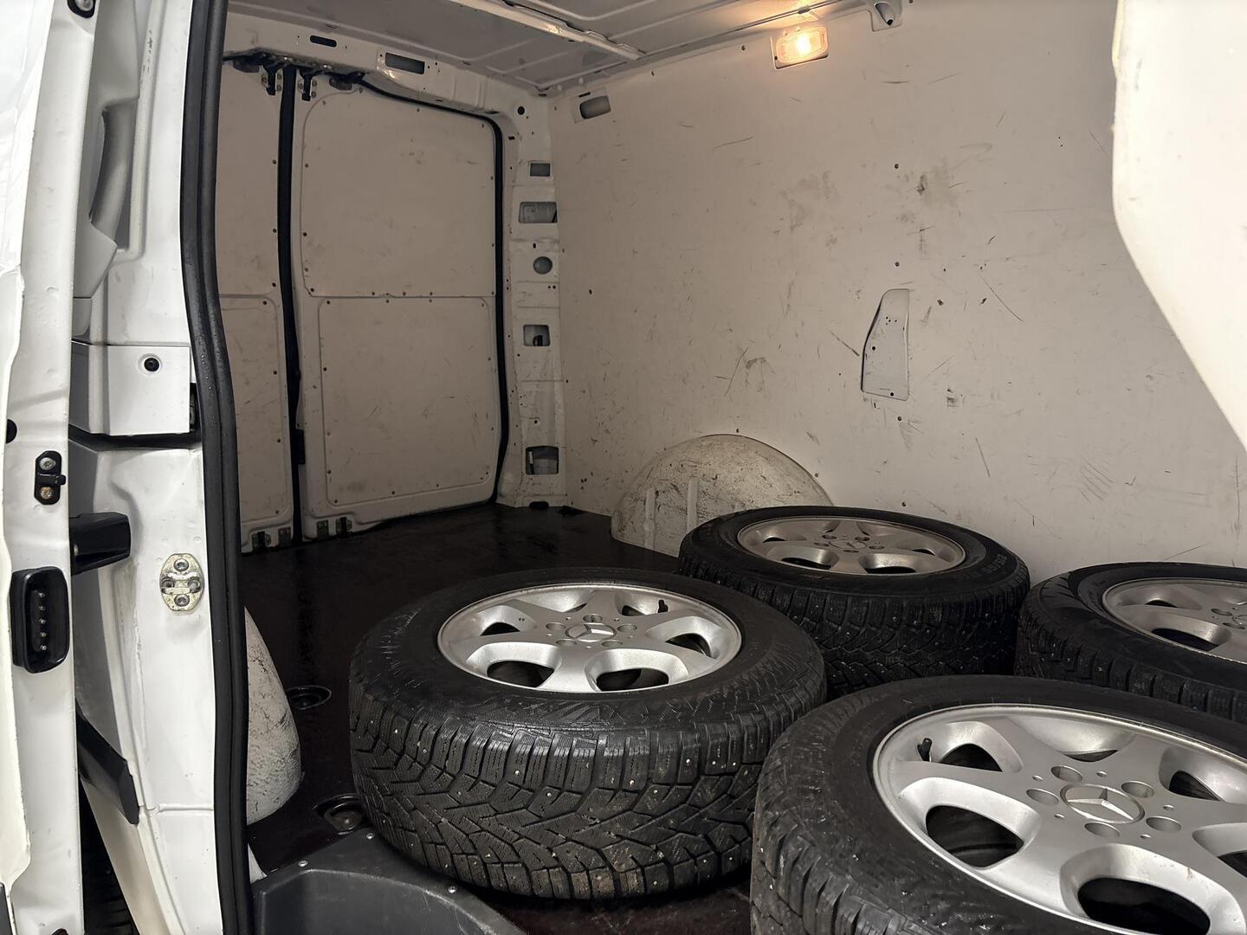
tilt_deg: -9.7
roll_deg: +0.9
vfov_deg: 53.1
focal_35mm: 26
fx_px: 937
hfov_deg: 67.3
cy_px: 468
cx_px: 624
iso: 400
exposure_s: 1/50
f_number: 1.6
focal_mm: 5.96
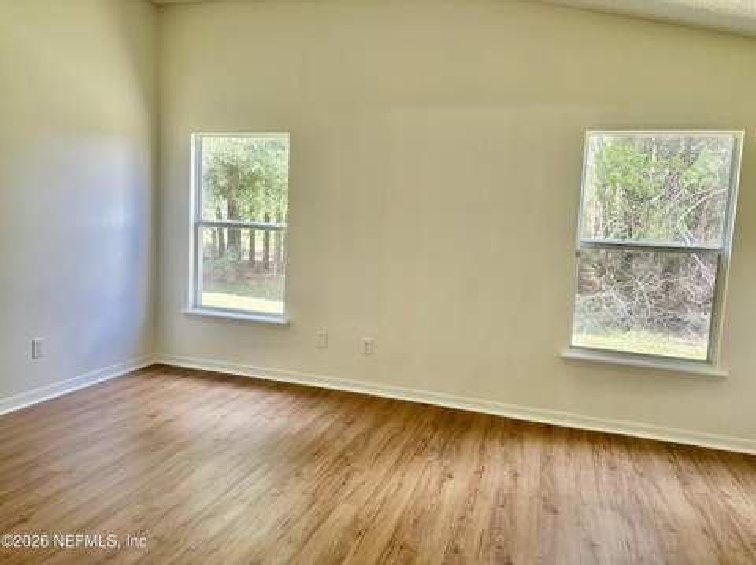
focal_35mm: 24
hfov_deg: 71.7
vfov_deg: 56.7
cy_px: 282
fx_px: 524
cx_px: 378
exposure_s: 1/120
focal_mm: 6.86
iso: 80
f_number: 1.78
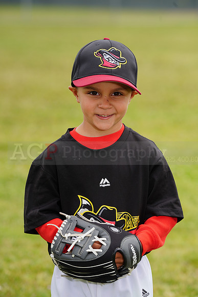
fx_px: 2259
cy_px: 148
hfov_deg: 5.0
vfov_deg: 7.5
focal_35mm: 274
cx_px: 99
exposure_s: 1/250
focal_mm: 274
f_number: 8
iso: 100
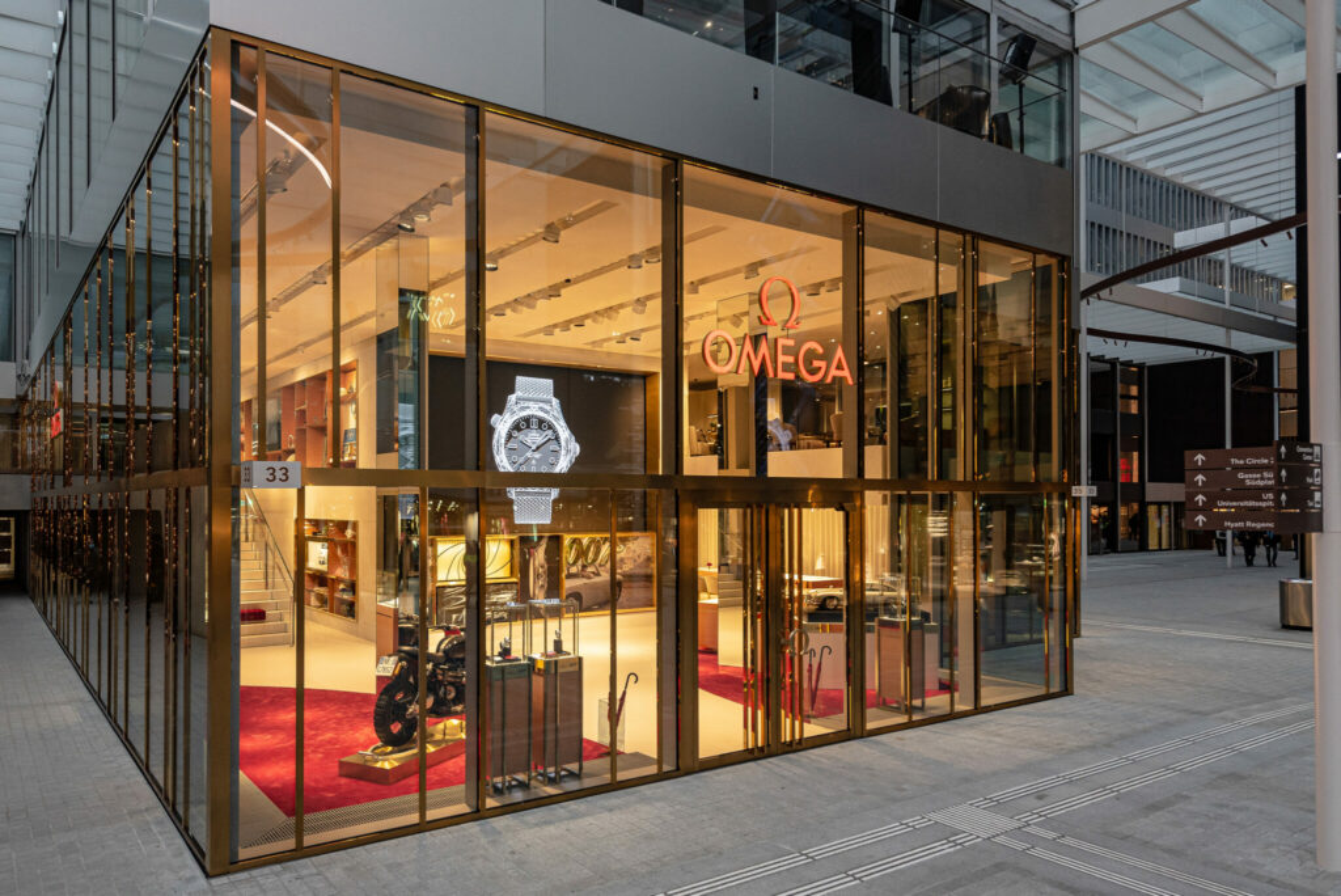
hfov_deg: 86.9
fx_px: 708
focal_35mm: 19
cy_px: 448
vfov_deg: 64.6
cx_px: 670
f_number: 5.6
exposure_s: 1/60
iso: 400
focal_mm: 19
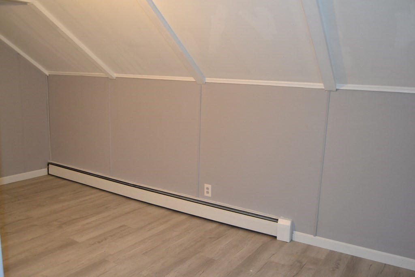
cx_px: 208
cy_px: 138
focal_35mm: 30
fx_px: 346
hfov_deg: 61.9
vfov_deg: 43.6
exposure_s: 1/60
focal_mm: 20
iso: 1600
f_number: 3.5
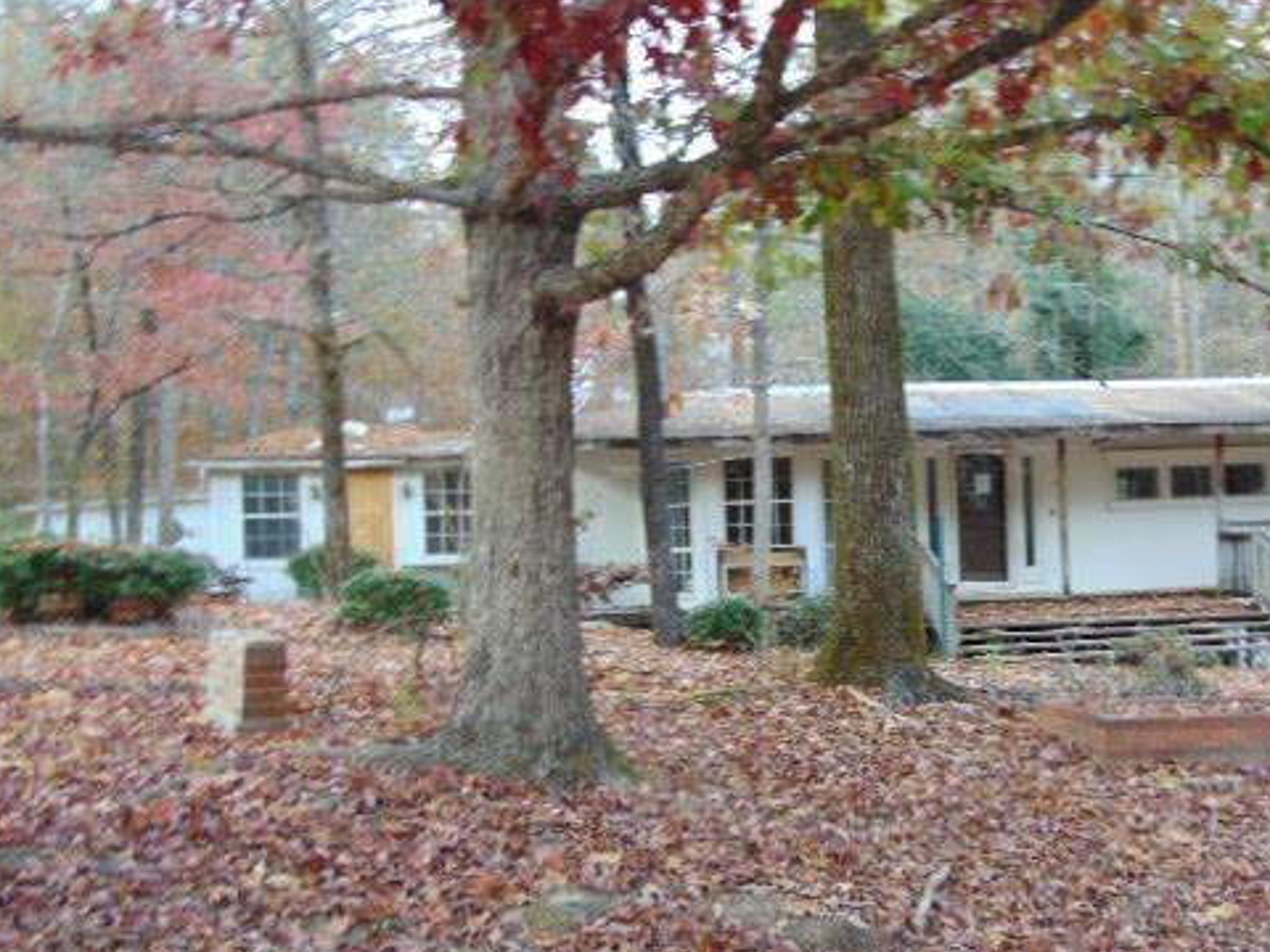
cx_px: 818
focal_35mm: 40
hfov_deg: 46.3
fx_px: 1468
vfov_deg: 35.8
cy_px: 587
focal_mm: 5.4
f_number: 3.1
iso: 100
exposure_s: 1/30
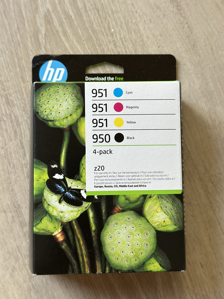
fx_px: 414
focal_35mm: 48
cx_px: 112
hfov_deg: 30.3
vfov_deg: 39.7
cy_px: 150
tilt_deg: -85.8
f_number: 1.78
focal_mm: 6.86
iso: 125
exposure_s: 1/106
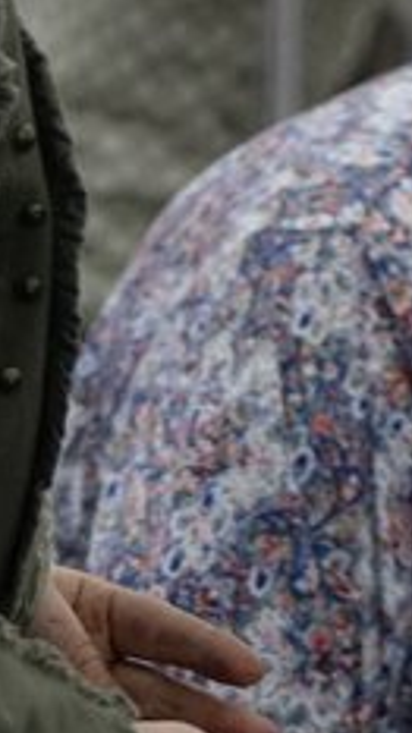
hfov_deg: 1.7
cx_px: 722
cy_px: 343
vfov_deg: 3.0
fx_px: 13989
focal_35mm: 720
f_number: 2.8
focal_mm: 73.3
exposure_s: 1/125
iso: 1600
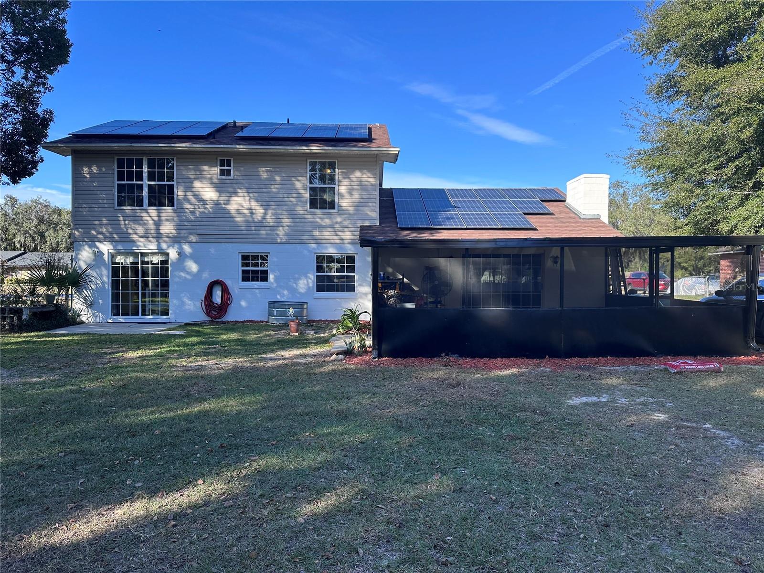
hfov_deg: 71.6
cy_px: 286
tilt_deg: -0.6
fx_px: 530
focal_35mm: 24
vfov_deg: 56.8
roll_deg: -0.2
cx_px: 382
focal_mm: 6.86
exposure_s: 1/1393
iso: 80
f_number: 1.78
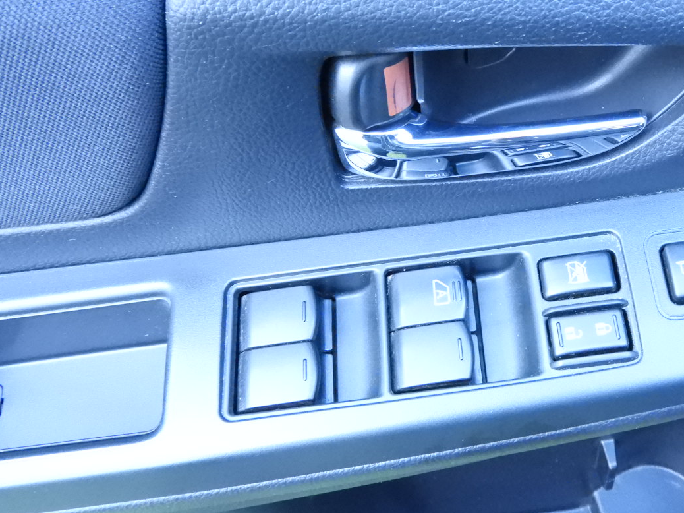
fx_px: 731
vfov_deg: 38.5
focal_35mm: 37
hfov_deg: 48.8
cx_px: 482
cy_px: 198
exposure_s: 1/100
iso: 1600
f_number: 3.3
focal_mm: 4.3
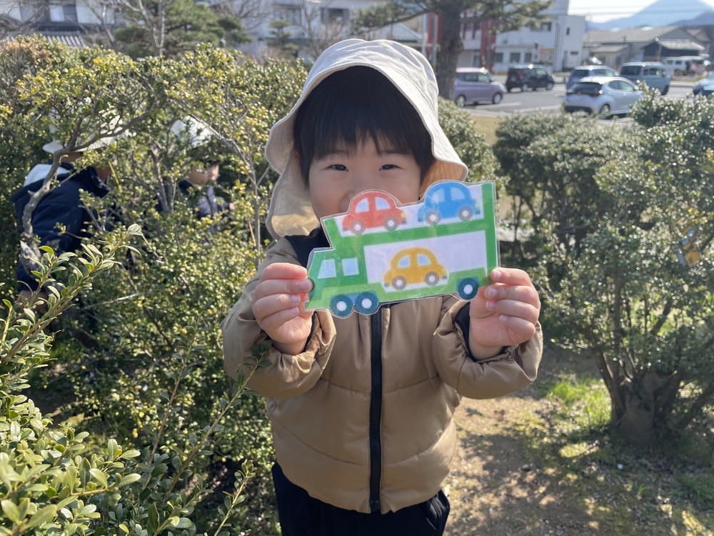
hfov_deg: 67.3
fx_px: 536
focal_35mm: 26
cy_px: 268
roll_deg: +0.3
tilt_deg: -21.2
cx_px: 357
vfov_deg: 53.1
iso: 32
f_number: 1.6
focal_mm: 4.2
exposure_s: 1/1082
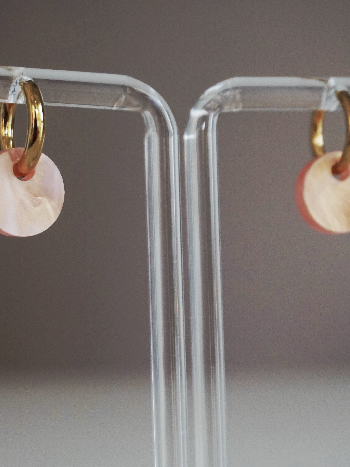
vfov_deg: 24.3
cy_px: 320
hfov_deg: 18.5
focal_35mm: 80
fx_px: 1077
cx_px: 154
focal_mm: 31
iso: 800
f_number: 5
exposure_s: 1/60
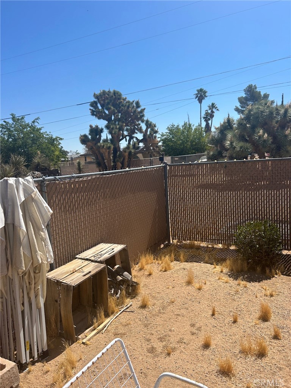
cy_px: 194
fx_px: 291
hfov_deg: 53.1
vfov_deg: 67.3
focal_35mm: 26
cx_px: 146
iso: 50
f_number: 1.5
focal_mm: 5.7
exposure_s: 1/4831
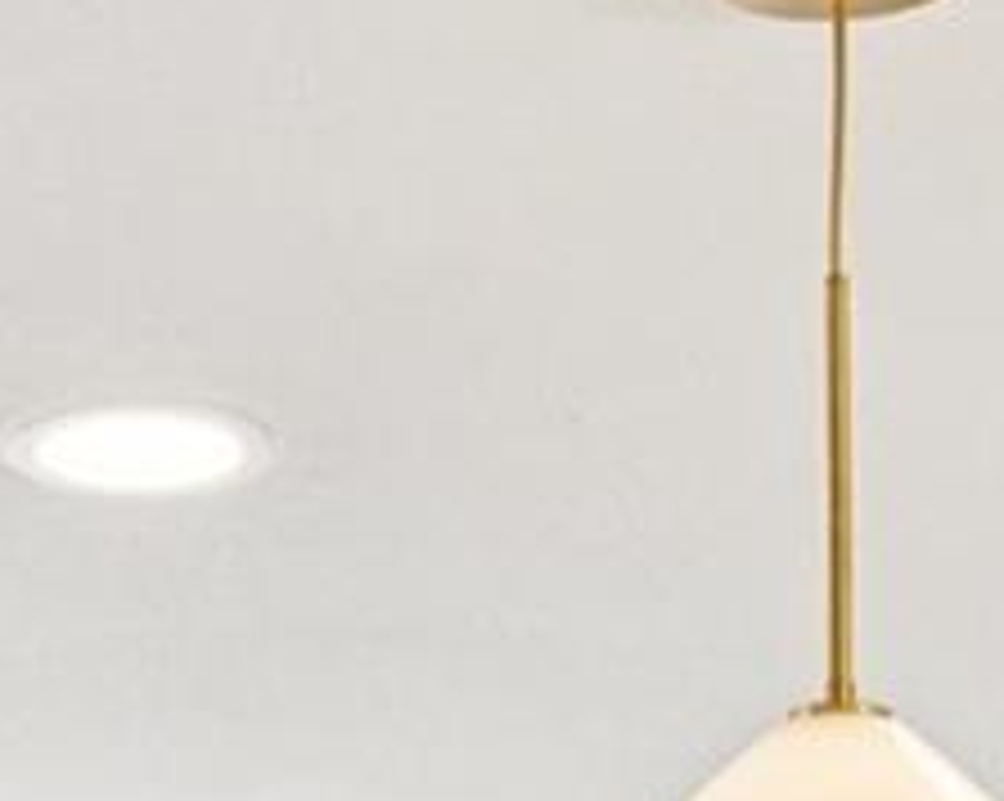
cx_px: 392
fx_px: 4602
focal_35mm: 155
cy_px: 1958
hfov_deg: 12.4
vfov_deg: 8.9
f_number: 11
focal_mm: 23
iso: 400
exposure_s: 1/25
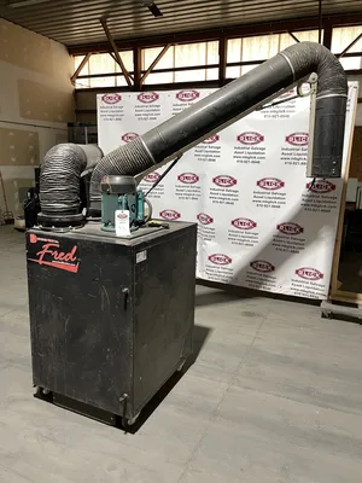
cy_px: 242
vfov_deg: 67.3
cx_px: 181
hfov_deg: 53.1
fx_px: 363
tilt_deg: -11.5
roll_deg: -0.9
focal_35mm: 26
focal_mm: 4.2
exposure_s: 1/60
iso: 125
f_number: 1.6
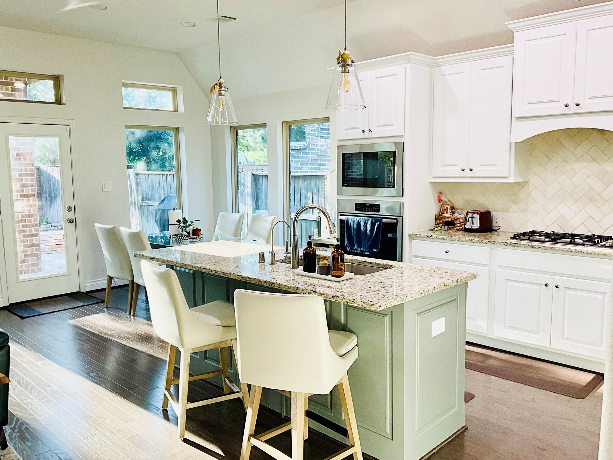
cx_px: 298
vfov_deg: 46.8
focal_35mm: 30
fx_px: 531
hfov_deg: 60.0
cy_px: 235
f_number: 1.8
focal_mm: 3
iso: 64
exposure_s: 1/88
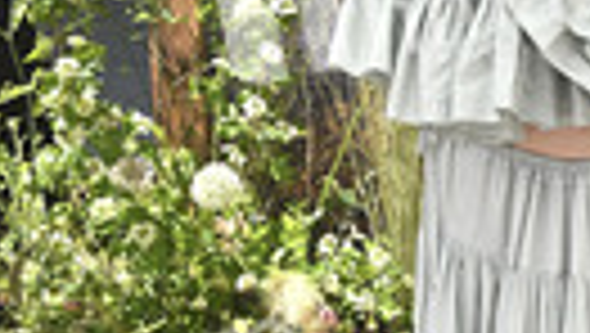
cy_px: 202
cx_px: 572
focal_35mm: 115
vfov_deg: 10.6
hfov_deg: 18.2
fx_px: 1801
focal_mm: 36
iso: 250
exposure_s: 1/320
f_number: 8
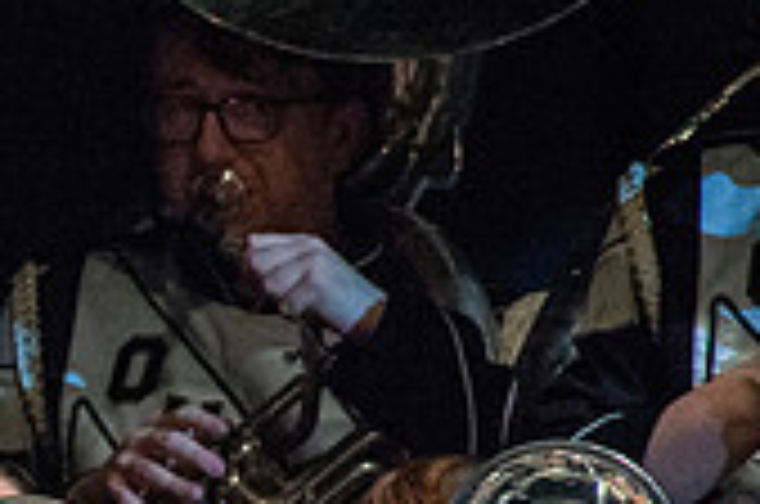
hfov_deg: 1.0
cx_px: -436
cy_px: 567
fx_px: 43491
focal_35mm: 2064
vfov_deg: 0.7
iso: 5000
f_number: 5.6
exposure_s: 1/400
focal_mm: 600
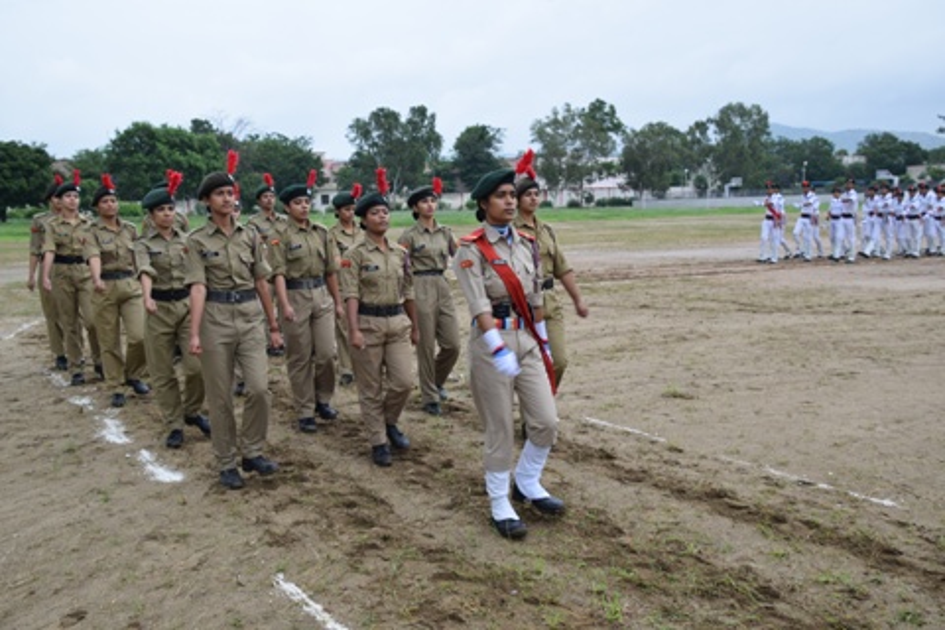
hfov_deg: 49.6
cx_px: 472
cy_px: 315
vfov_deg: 34.2
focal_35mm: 39
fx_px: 1024
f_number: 6.7
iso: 400
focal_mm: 26
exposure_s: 1/180
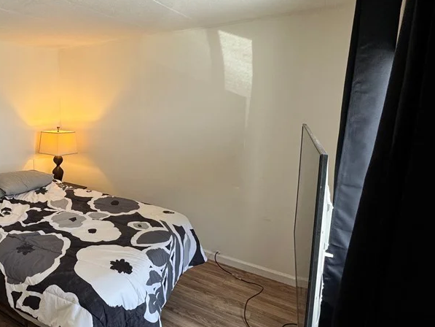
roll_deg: +1.4
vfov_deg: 56.7
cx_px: 63
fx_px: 302
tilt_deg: -10.9
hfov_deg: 62.7
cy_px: 148
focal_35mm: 24
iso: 200
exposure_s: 1/120
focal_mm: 2.22
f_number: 2.2
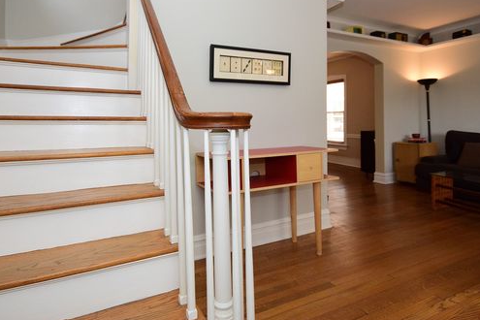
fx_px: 298
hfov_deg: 77.7
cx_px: 230
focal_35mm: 22
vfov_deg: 55.7
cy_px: 116
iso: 1600
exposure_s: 1/60
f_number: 8
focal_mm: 11.5
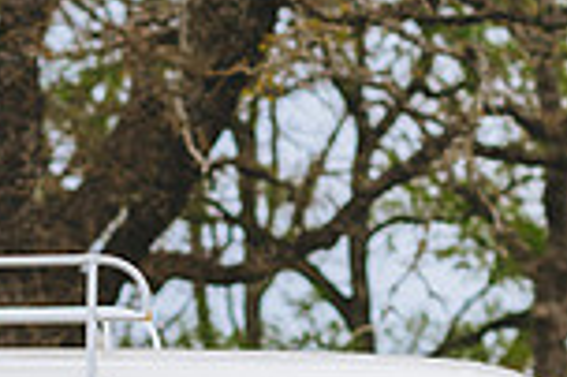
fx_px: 5113
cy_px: 672
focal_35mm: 325
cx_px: -291
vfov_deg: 4.2
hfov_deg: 6.3
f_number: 2.8
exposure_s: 1/250
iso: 160
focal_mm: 85
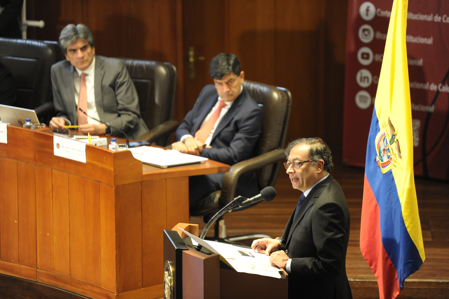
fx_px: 2493
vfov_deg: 6.9
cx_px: 224
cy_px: 150
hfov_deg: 10.3
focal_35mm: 200
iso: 3200
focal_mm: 200
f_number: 2.8
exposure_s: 1/160
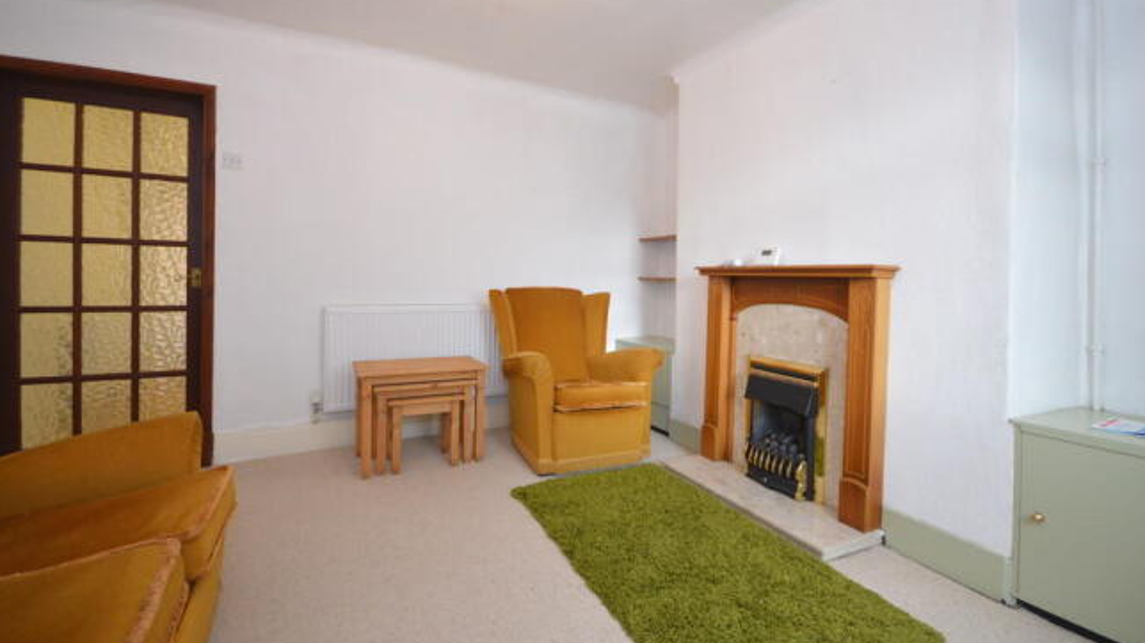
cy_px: 290
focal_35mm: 16
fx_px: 486
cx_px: 580
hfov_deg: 99.4
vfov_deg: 66.9
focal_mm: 10
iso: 1250
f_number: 4
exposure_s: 1/60
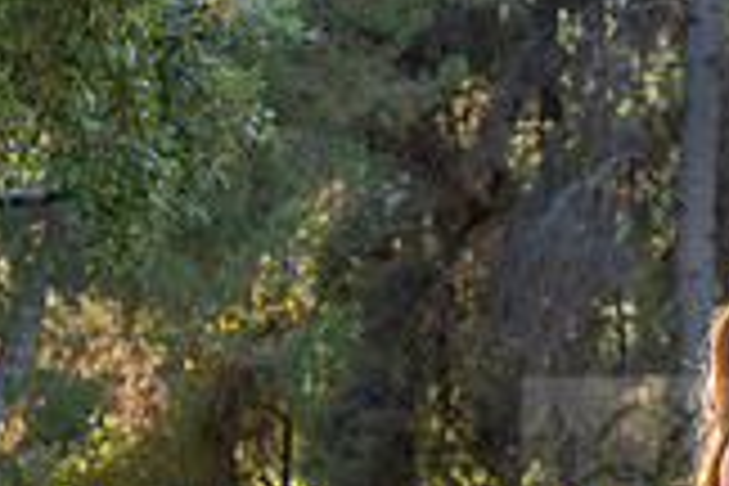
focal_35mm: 251
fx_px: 5082
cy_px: 484
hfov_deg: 8.1
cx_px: 914
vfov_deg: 5.5
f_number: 4
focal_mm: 70
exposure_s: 1/200
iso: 200
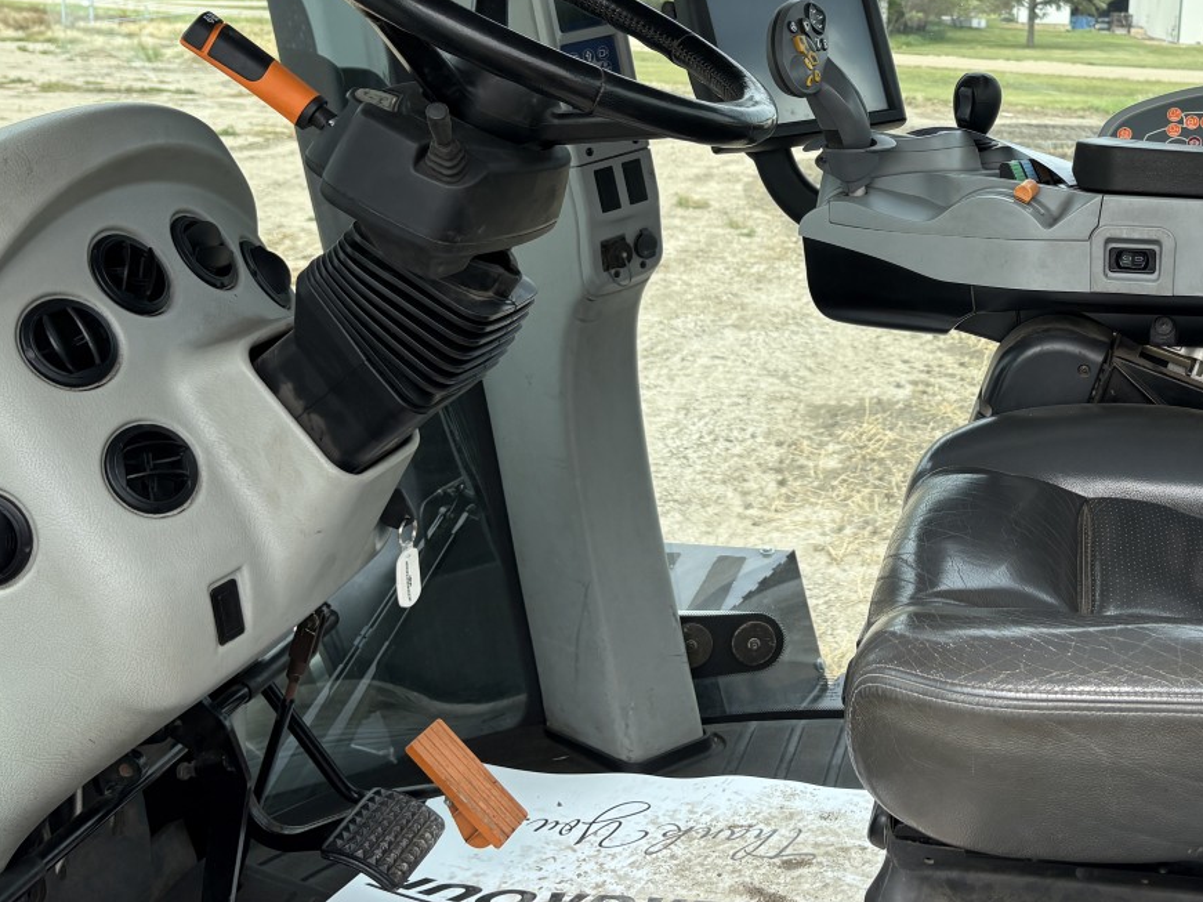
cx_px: 923
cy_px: 200
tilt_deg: -8.3
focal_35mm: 43
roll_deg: -1.3
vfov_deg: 32.8
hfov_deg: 42.3
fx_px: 1494
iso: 50
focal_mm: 5.96
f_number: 1.6
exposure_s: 1/1364
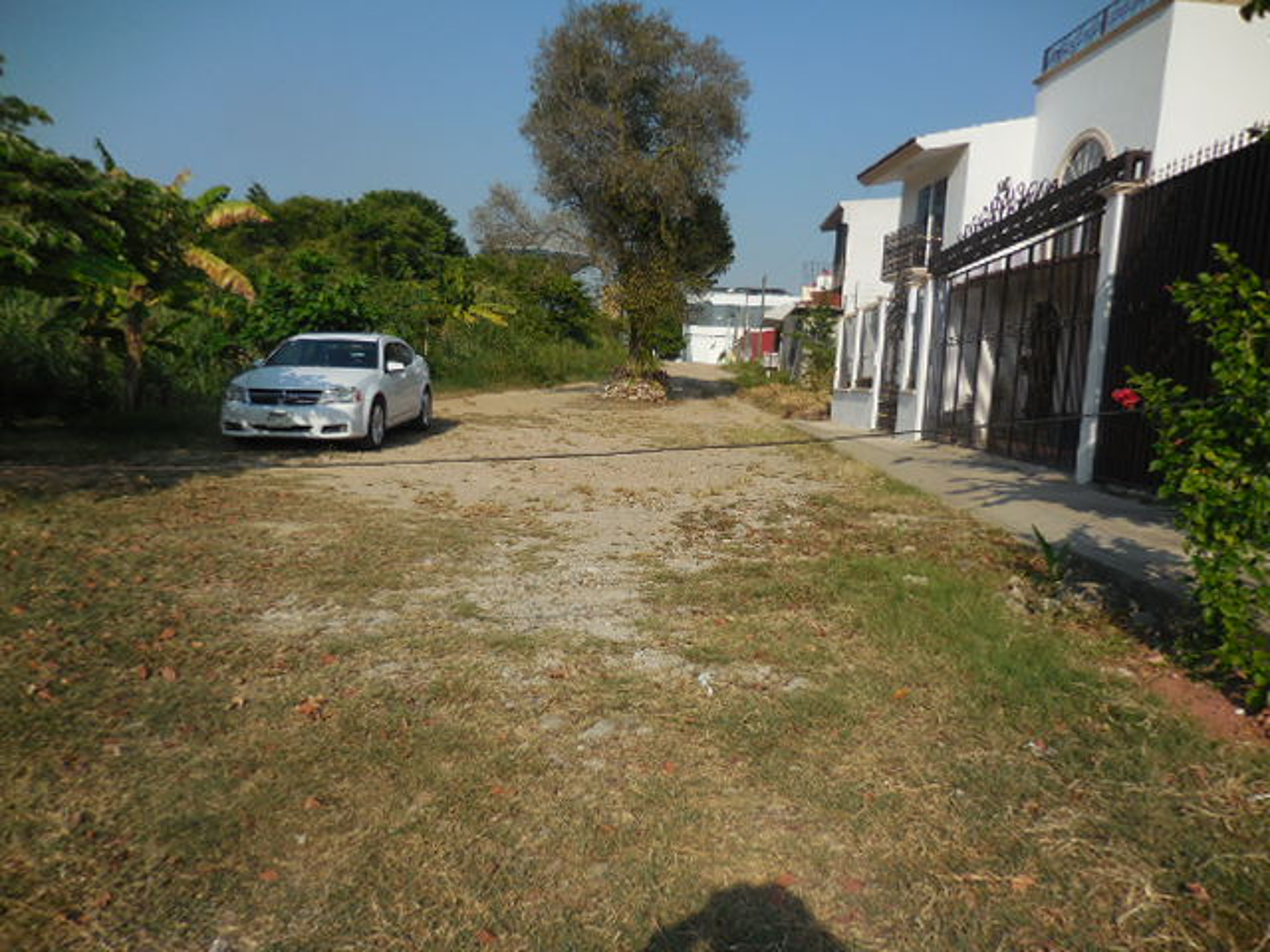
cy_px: 476
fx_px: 917
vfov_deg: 54.9
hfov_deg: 69.4
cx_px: 635
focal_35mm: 25
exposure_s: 1/640
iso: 125
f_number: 6.6
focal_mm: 4.5
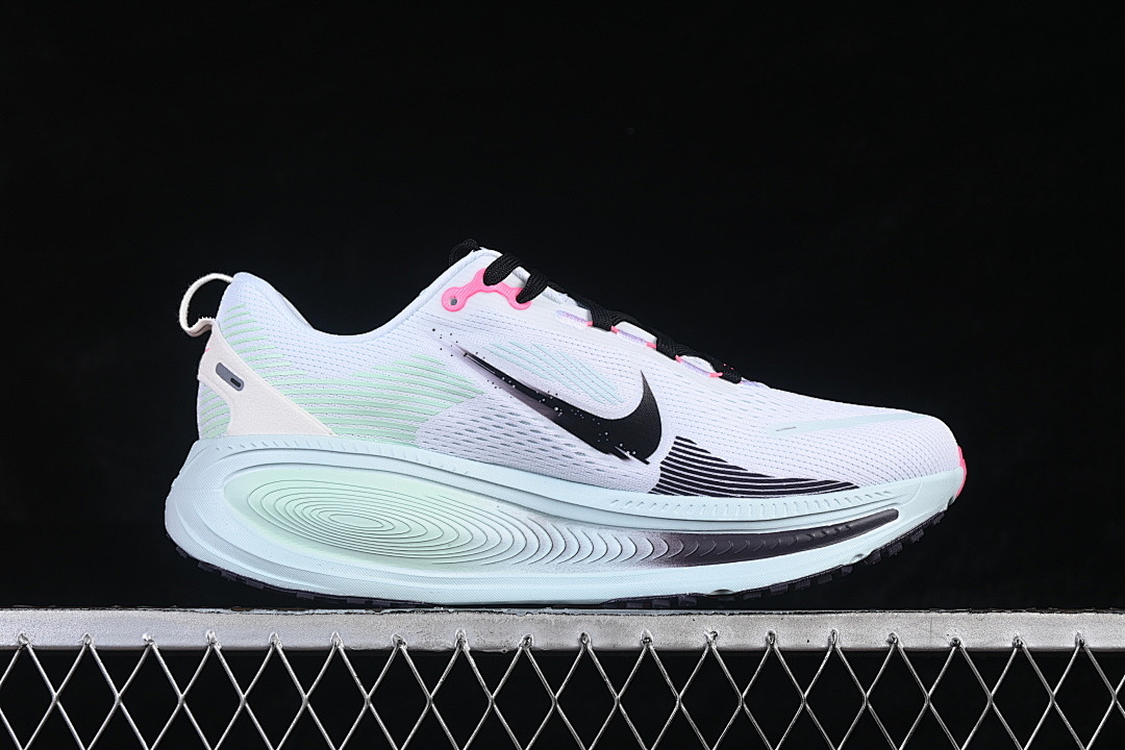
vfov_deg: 18.2
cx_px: 562
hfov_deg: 27.0
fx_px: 2344
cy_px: 375
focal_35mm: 75
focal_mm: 50
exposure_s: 1/80
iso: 160
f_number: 8
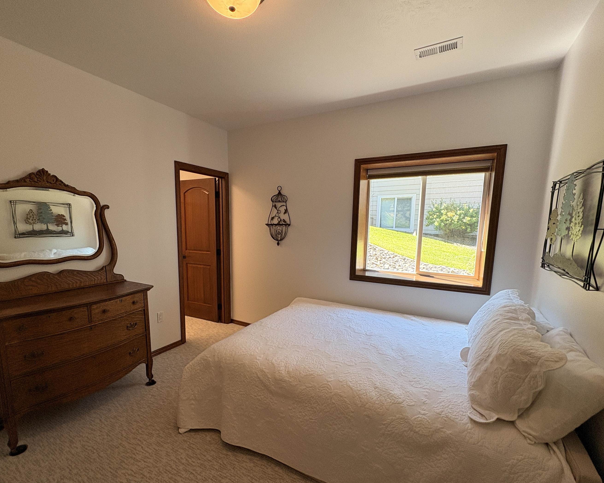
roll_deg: -0.8
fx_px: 286
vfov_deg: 80.2
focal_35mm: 16
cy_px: 261
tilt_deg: -6.8
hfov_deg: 93.1
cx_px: 295
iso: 125
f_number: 2.2
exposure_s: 1/120
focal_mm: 2.22
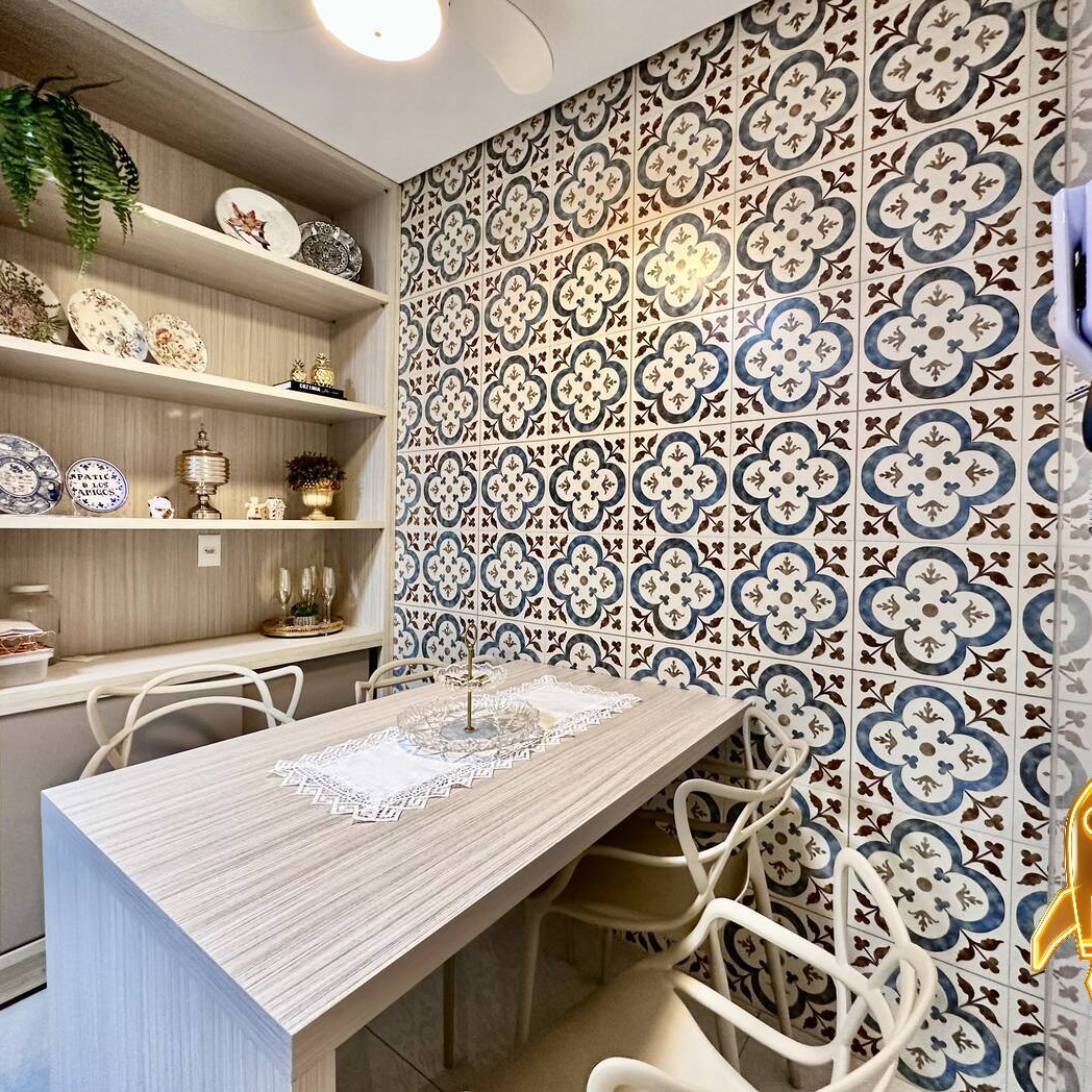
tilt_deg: +0.2
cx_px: 548
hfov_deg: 84.0
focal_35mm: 17
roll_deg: -1.2
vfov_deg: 83.9
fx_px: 607
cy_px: 530
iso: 250
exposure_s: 1/60
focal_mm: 2.22
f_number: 2.2
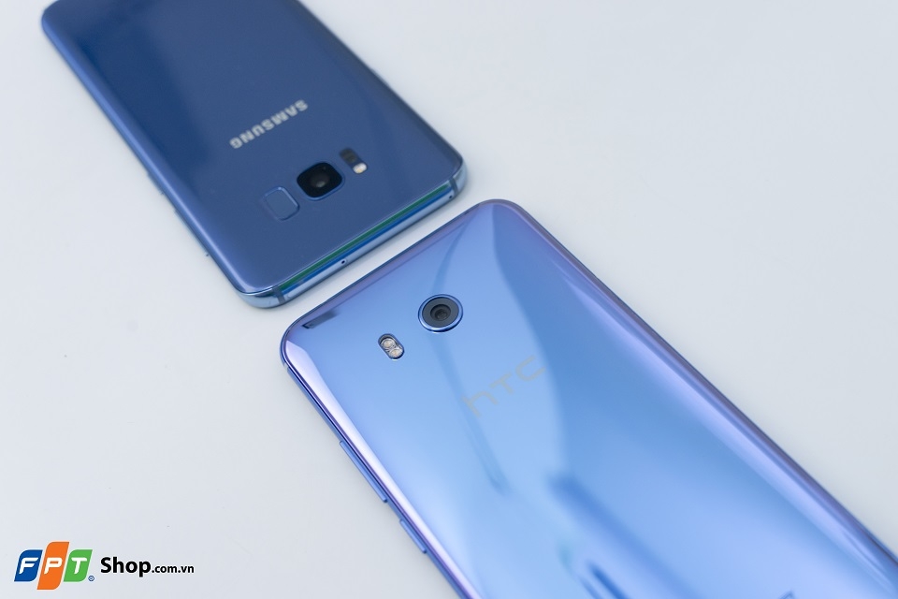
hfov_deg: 44.5
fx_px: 1097
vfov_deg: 30.5
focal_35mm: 44
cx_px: 449
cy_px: 300
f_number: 7.1
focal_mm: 44
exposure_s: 1/50
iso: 500
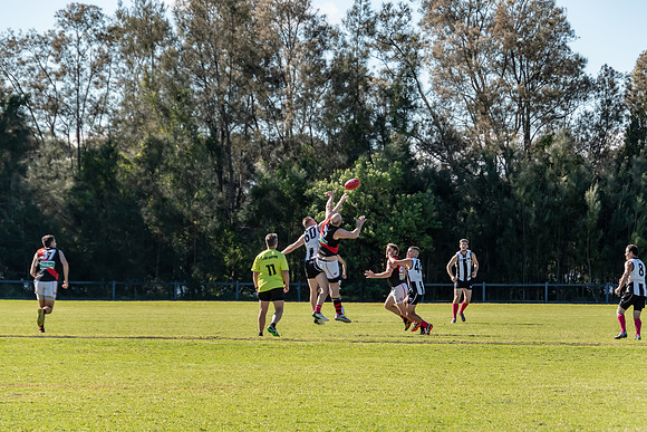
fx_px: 3948
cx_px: 324
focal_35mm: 220
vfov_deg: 6.3
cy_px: 216
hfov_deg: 9.4
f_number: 6.3
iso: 800
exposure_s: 1/2500
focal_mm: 145
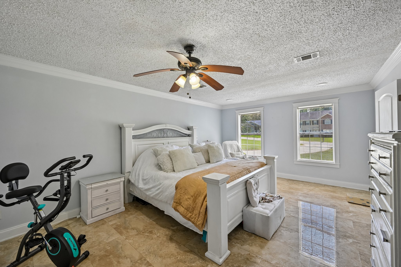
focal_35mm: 14
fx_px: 156
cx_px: 200
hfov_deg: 104.3
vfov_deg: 81.2
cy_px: 134
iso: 100
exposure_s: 1/25
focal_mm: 14
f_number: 8
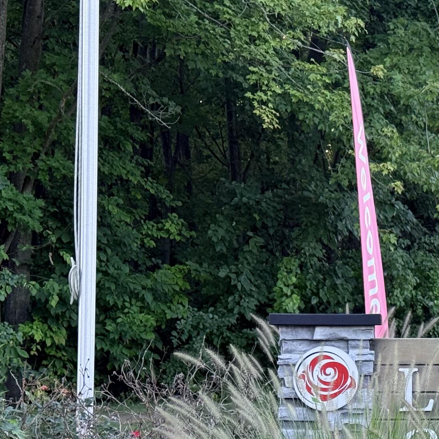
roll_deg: -0.3
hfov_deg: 14.6
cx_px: 553
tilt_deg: -0.7
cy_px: 351
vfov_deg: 15.1
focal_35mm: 115
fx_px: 1650
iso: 100
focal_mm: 6.76
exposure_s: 1/242
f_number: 1.78
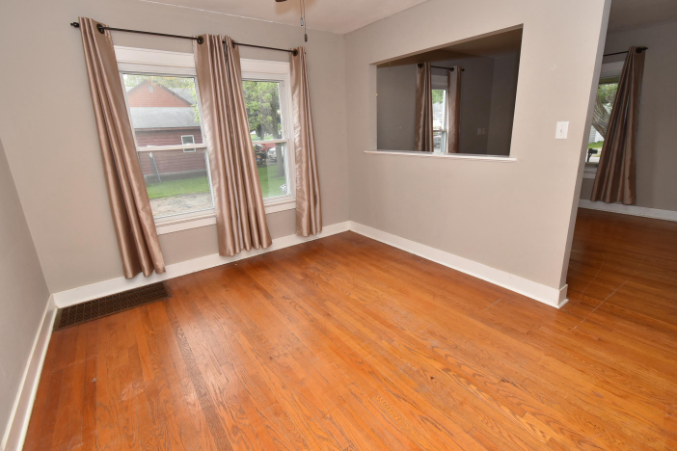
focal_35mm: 16
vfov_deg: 73.7
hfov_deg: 96.7
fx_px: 301
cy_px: 214
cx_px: 338
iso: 400
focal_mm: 10
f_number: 9
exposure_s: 1/100
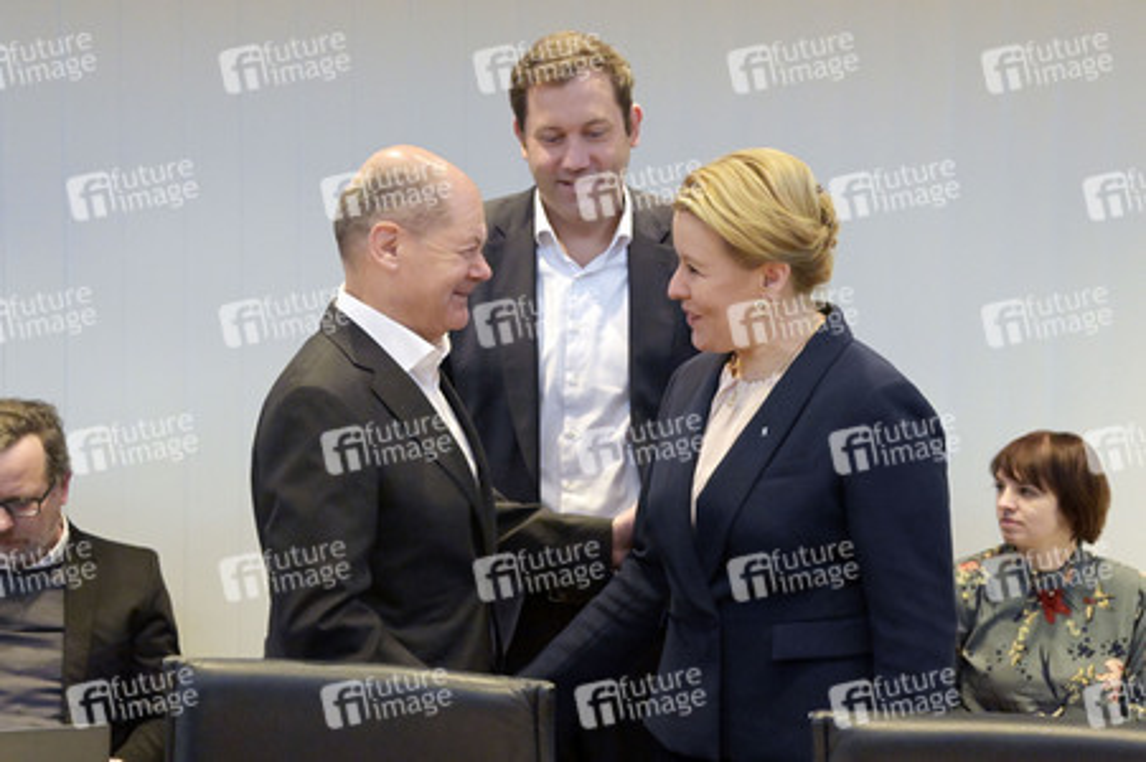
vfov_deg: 18.9
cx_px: 573
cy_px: 381
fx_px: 2290
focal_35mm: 72
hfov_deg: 28.1
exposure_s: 1/400
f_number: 5.6
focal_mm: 72
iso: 10000
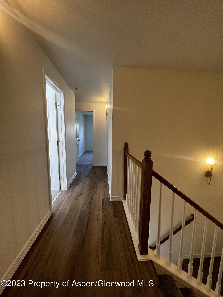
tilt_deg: -6.0
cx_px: 112
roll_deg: -0.8
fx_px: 112
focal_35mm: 13
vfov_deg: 106.2
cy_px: 148
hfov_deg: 89.9
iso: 200
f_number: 1.8
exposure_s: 1/120
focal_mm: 1.57
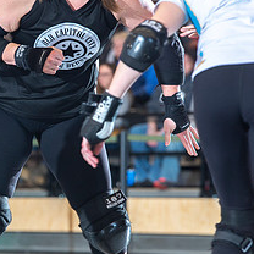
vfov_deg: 4.0
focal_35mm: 439
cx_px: -13
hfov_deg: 4.0
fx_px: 3644
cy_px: 143
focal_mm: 185
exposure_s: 1/160
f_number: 5.6
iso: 500
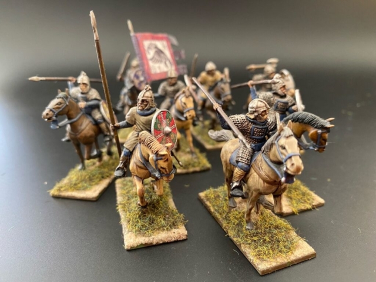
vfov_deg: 53.1
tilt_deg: -21.5
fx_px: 282
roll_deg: +0.4
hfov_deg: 67.3
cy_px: 141
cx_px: 188
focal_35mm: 26
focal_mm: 4.25
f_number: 1.8
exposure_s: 1/60
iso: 320
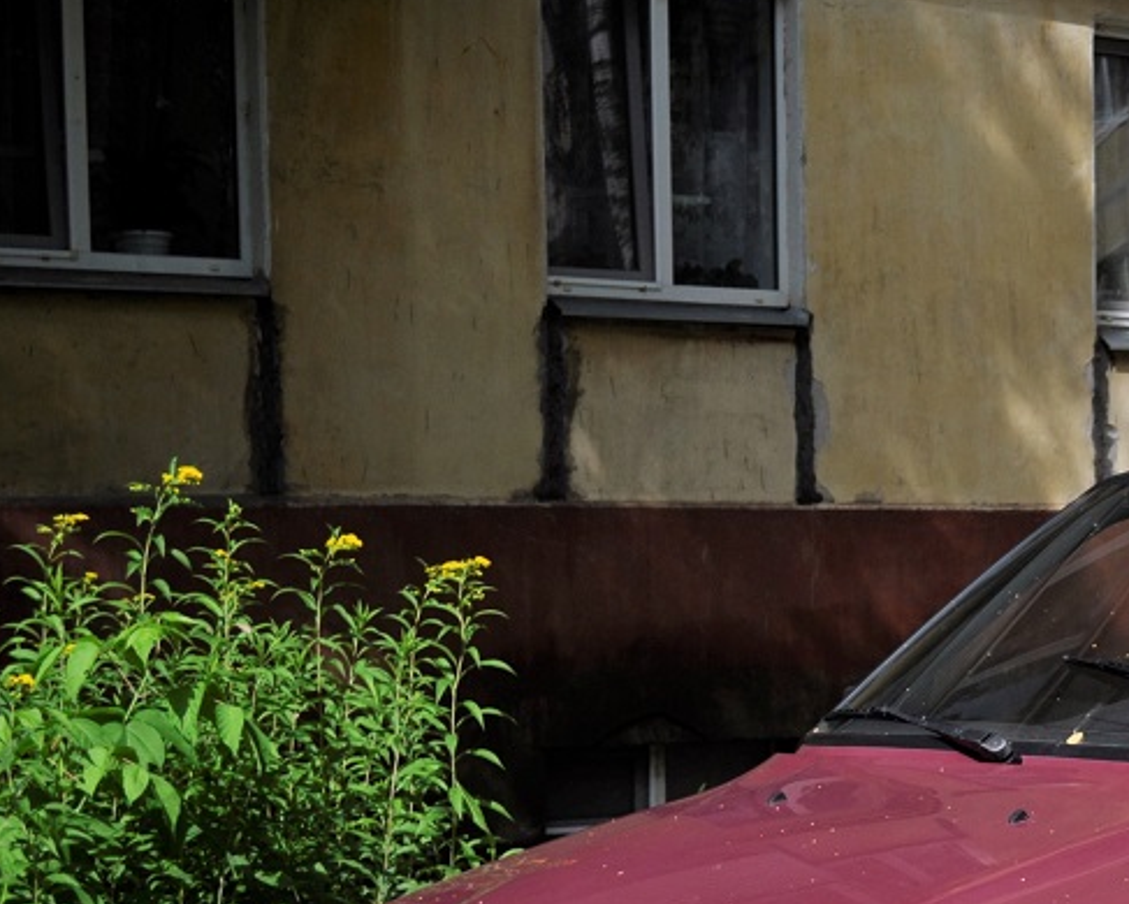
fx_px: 3008
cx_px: 1296
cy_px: 870
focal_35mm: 90
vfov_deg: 16.8
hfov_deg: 20.1
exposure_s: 1/2000
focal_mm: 26
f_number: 4.2
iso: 200
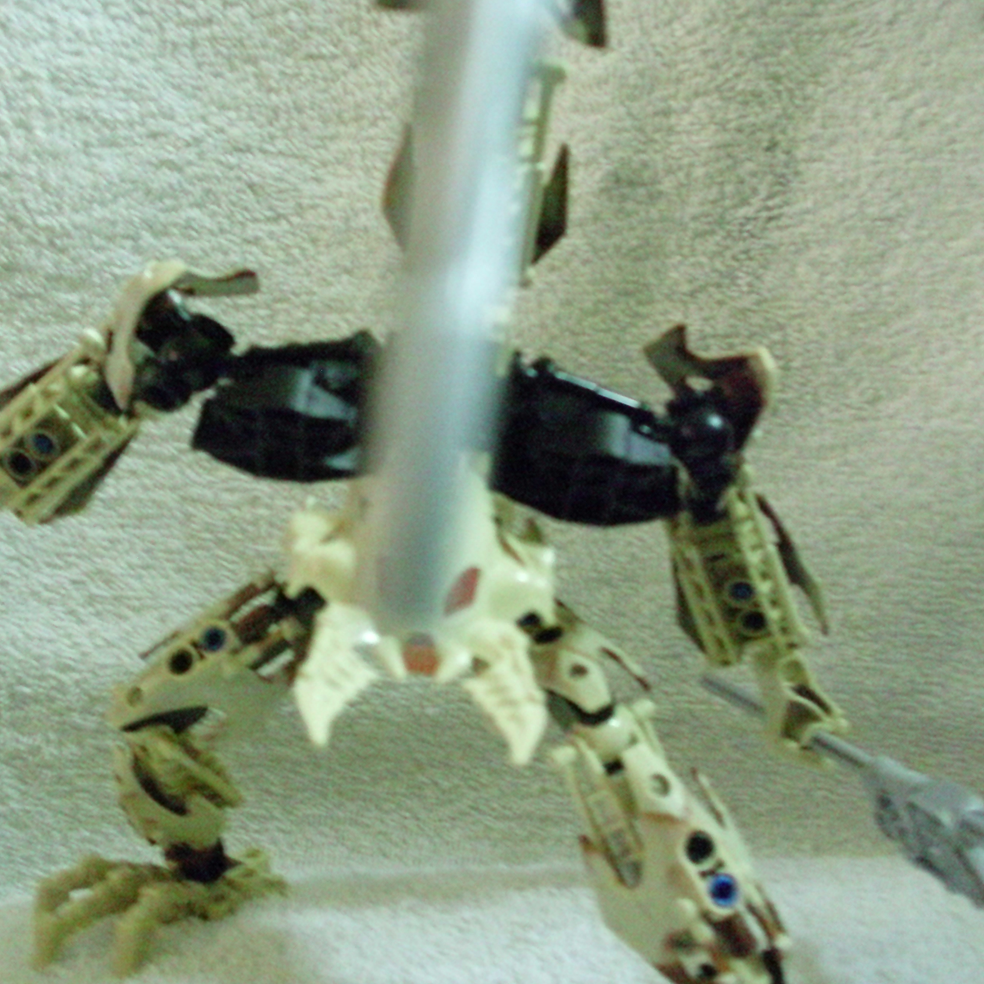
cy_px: 492
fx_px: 1447
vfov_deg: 37.6
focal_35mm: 45
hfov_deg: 37.5
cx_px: 427
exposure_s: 1/11
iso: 1600
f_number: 3.1
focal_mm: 6.3
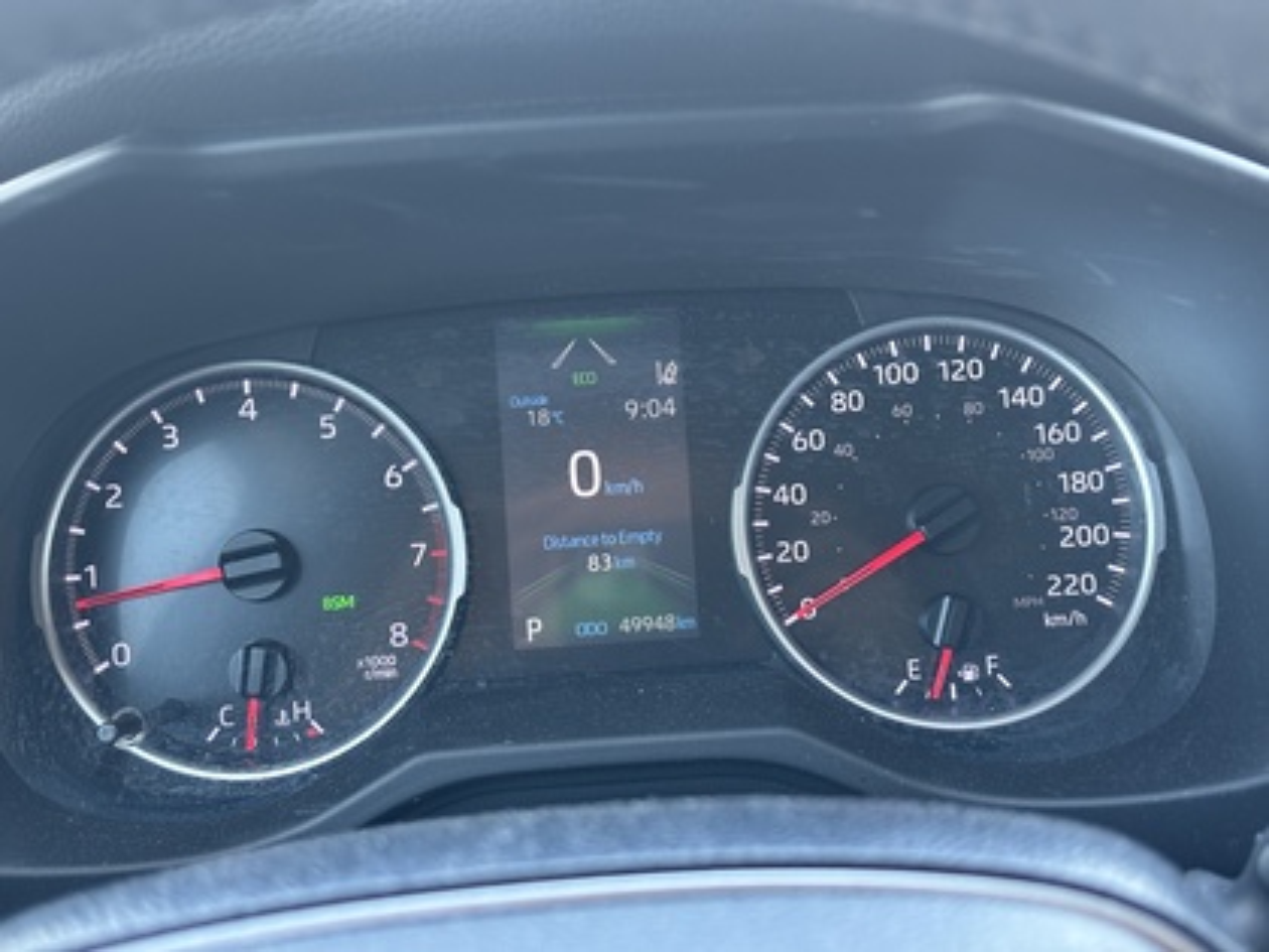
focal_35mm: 52
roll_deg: +0.1
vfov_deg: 28.0
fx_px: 1906
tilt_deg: -24.2
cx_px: 634
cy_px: 476
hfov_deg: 36.8
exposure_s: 1/60
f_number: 1.6
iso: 80
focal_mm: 5.96
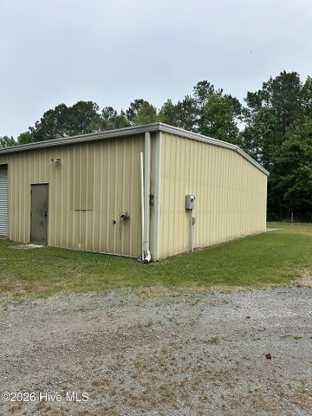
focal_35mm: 24
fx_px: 288
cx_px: 156
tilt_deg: +0.0
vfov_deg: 71.6
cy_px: 208
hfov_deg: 56.8
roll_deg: -0.4
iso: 80
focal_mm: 6.86
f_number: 1.78
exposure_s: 1/4545
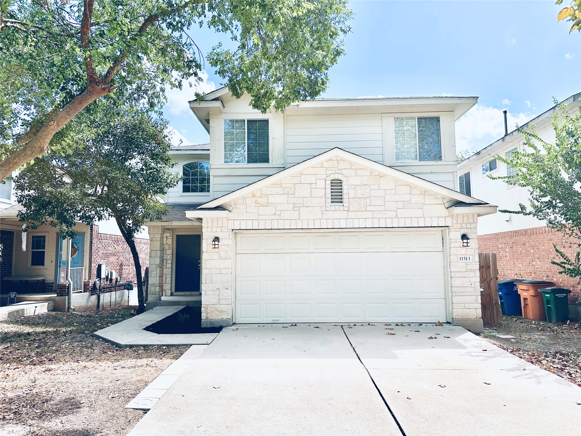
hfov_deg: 71.6
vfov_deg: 56.8
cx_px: 290
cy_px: 218
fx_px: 403
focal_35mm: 24
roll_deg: +0.6
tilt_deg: +5.7
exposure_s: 1/3058
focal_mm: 6.86
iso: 80
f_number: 1.78
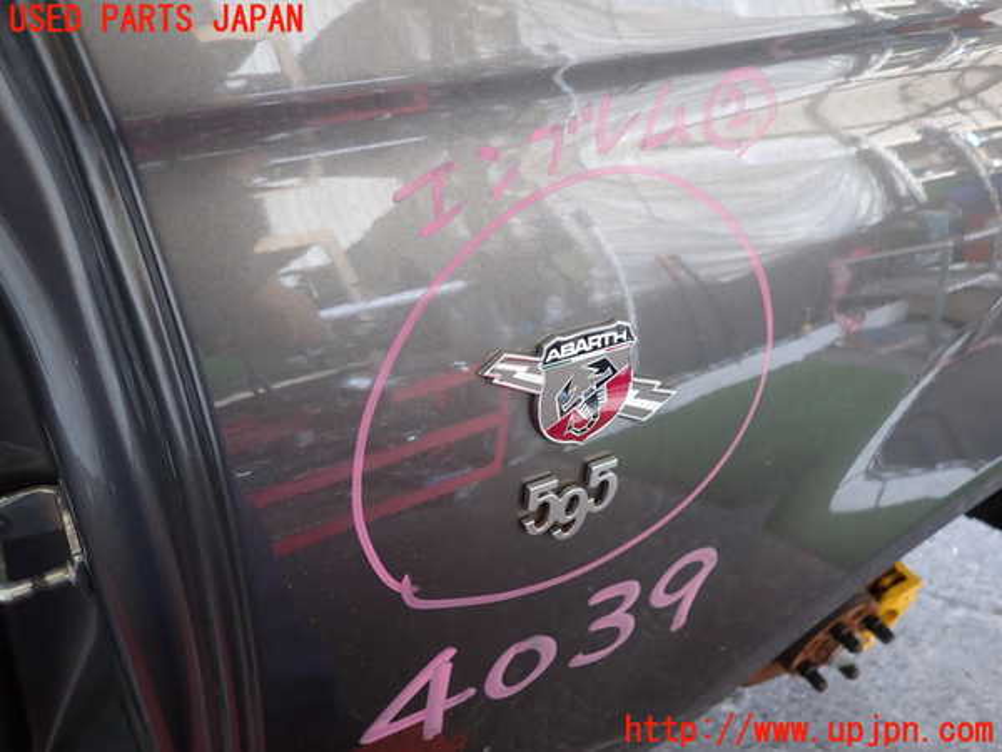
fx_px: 724
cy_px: 376
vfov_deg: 54.9
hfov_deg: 69.4
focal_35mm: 25
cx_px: 501
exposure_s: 1/30
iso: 200
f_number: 2
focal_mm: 4.5
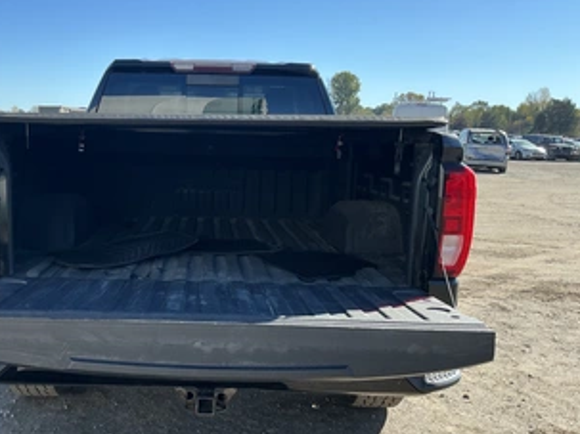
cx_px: 201
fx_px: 620
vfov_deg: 38.6
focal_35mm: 37
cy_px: 235
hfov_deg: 49.4
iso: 25
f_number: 1.8
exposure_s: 1/666
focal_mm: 3
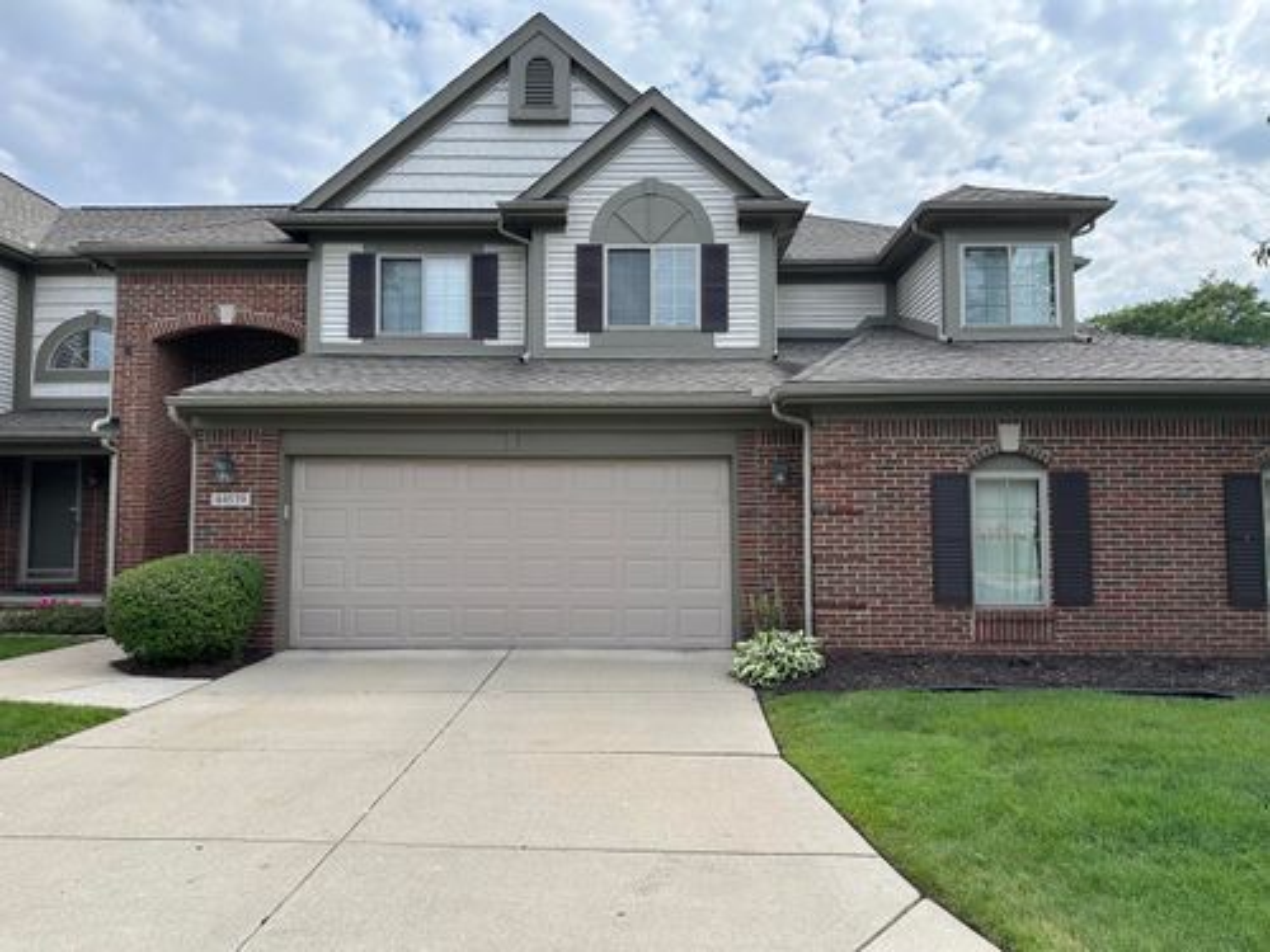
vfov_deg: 56.8
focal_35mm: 24
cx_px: 635
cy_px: 476
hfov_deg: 71.6
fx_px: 881
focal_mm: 6.86
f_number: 1.78
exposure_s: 1/2660
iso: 80
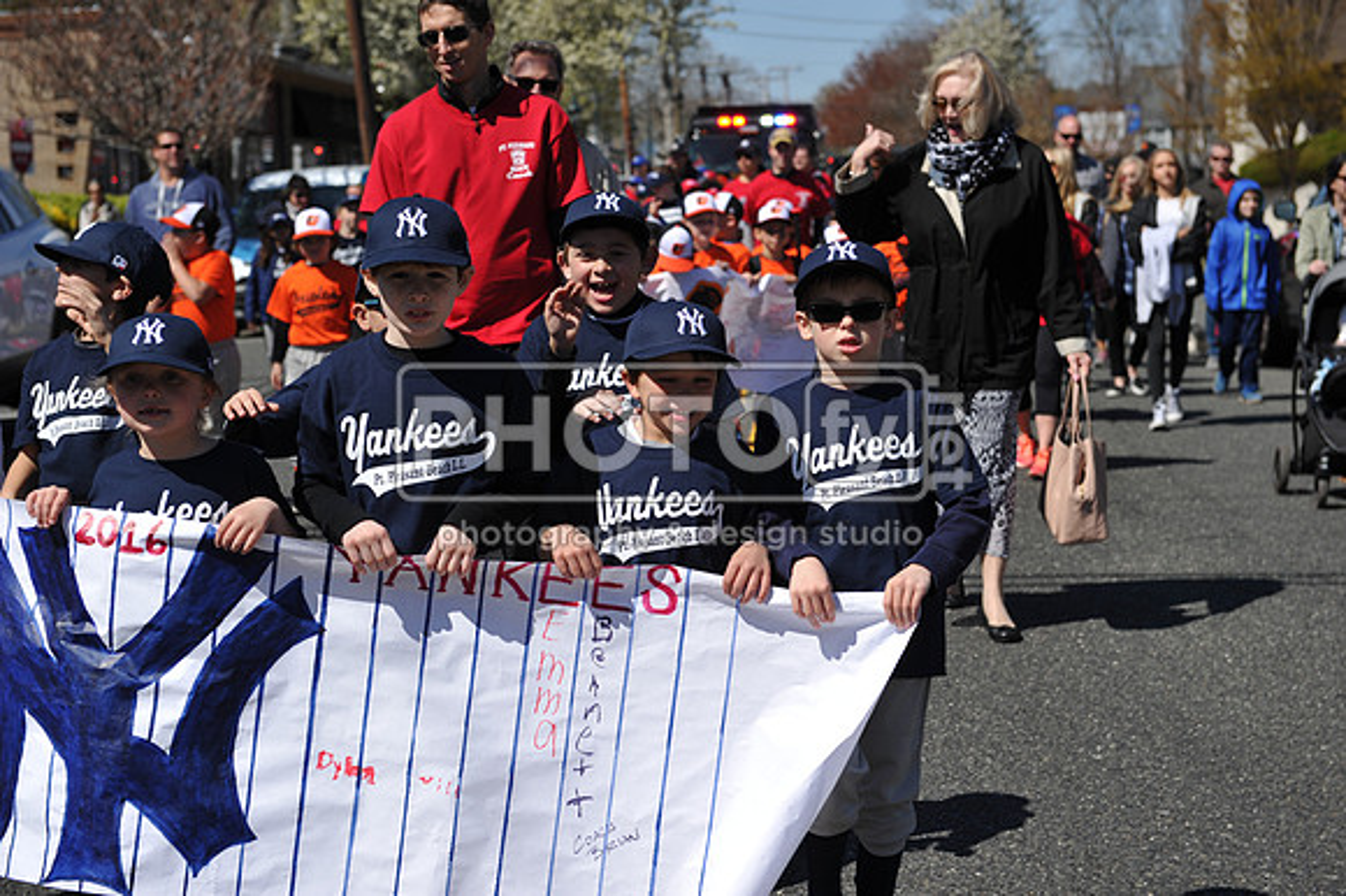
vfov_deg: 19.4
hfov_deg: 28.9
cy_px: 448
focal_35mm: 70
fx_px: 2616
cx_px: 673
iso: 200
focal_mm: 70
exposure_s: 1/1600
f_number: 5
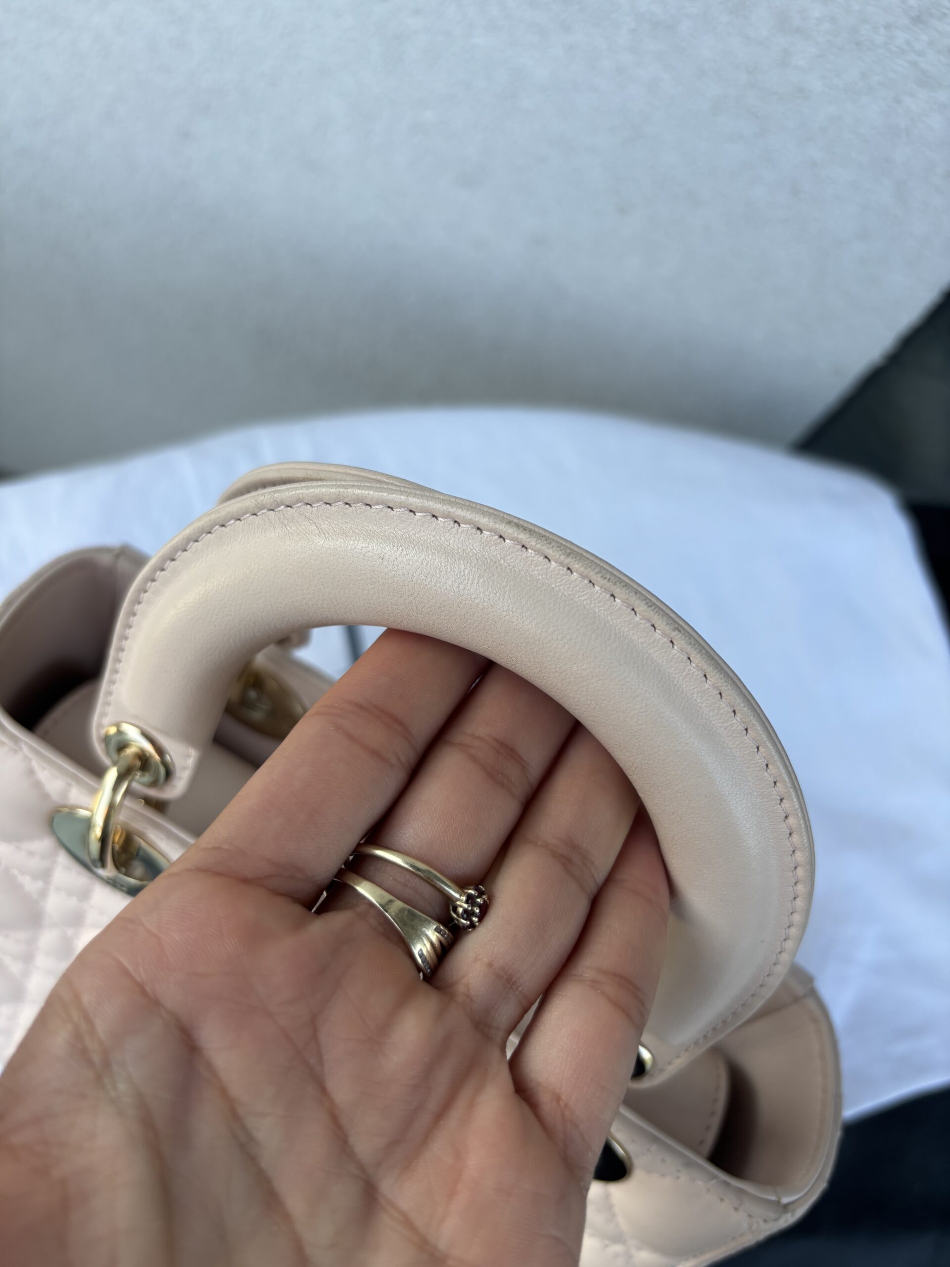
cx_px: 475
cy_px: 634
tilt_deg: -74.6
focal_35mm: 26
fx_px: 951
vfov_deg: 67.3
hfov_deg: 53.1
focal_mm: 5.96
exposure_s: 1/278
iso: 50
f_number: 1.6
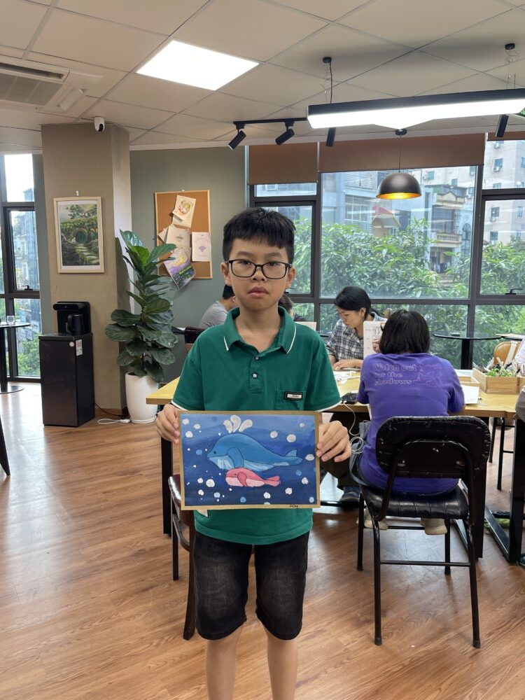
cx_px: 262
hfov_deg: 54.9
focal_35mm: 25
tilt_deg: -8.1
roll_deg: -0.2
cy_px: 350
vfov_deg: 69.4
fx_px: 506
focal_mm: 5.1
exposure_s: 1/121
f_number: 1.6
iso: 125
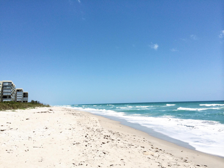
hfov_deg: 60.0
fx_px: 194
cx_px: 112
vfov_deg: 46.8
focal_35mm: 30
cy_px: 84
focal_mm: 4.12
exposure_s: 1/5882
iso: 40
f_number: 2.2
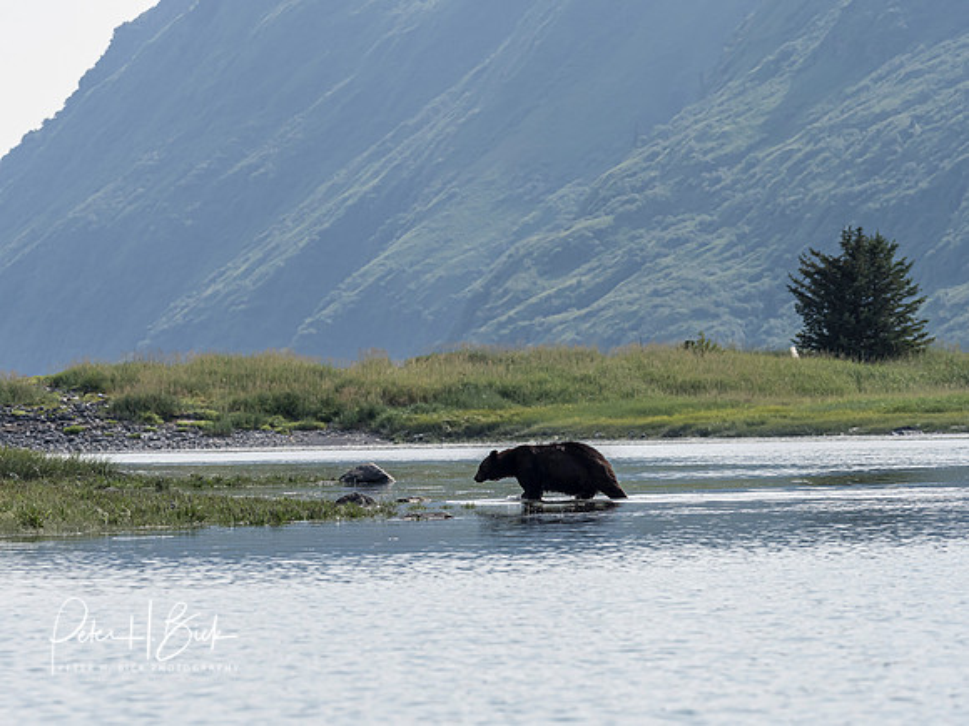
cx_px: 484
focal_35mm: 300
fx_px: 8398
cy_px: 363
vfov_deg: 5.0
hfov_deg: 6.6
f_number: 6.3
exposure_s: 1/1600
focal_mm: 150
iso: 400
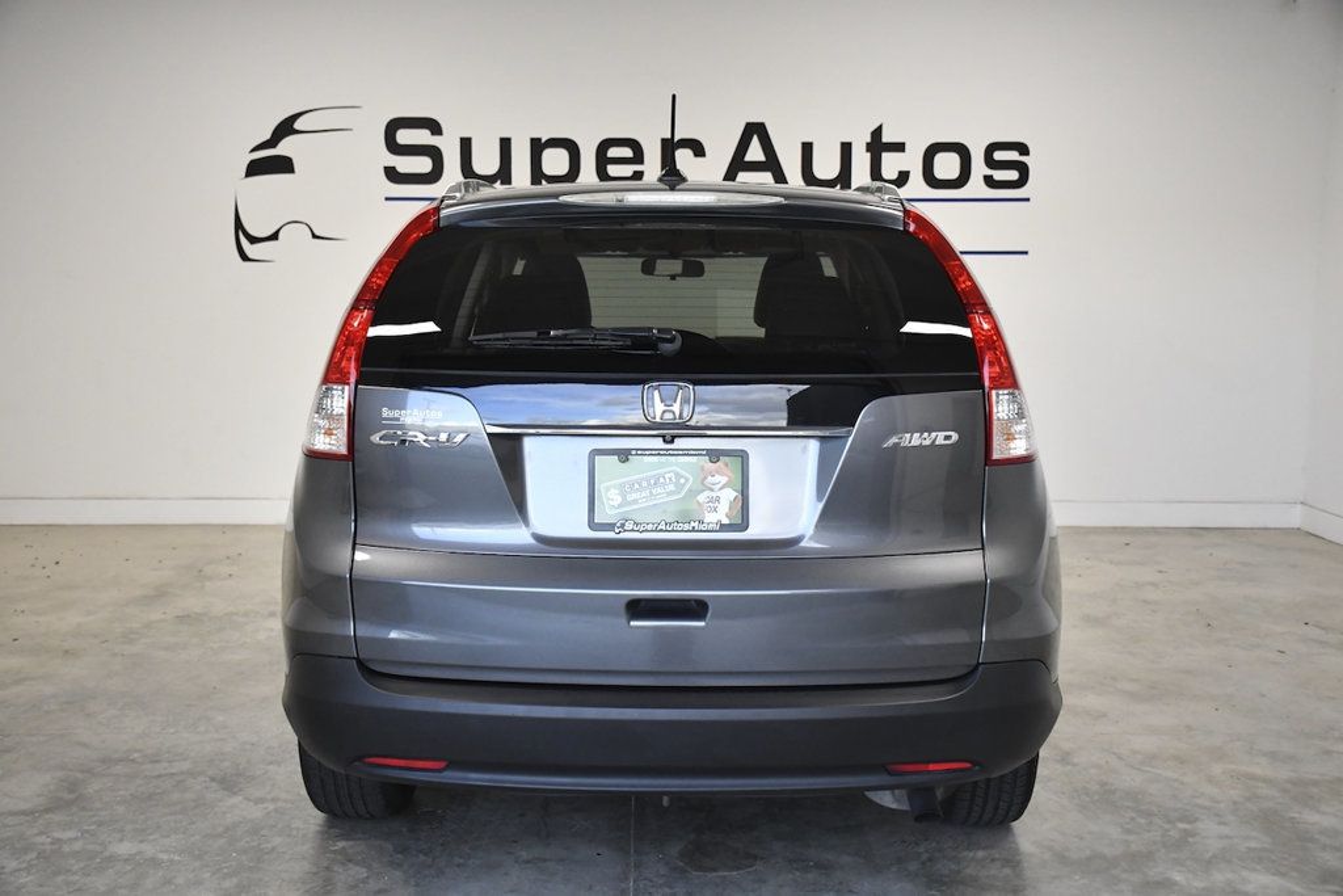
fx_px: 1455
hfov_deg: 49.5
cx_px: 672
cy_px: 448
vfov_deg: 34.2
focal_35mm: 39
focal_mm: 26
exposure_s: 1/1250
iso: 2500
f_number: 3.8
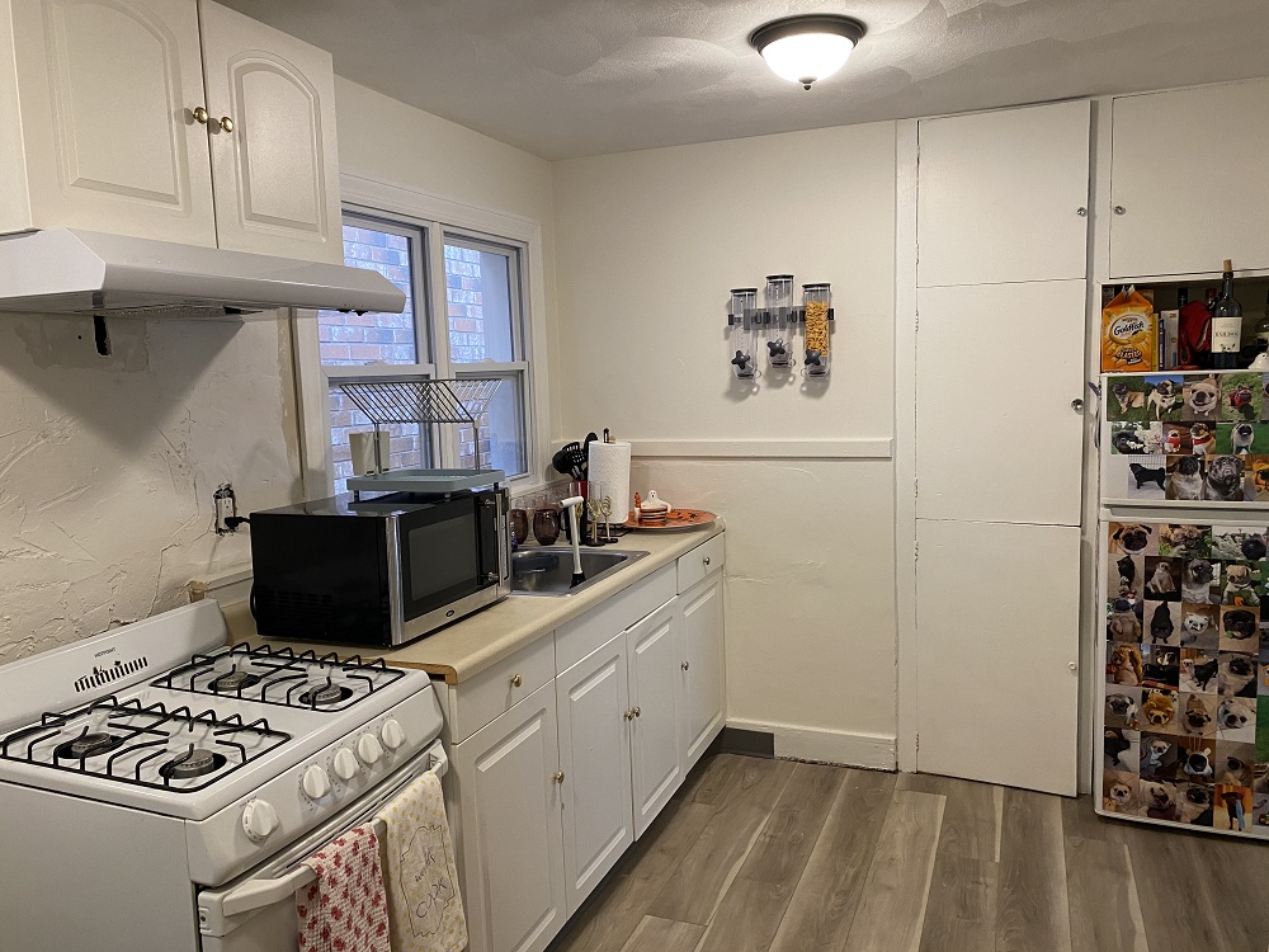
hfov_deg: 67.3
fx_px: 953
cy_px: 476
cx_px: 634
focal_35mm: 26
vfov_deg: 53.1
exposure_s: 1/60
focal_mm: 4.25
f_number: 1.8
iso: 125
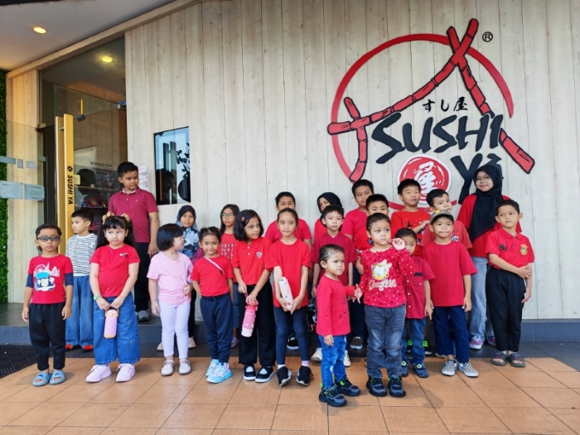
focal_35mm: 24
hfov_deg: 71.6
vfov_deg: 56.8
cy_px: 218
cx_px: 290
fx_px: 402
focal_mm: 6.12
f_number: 1.9
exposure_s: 1/100
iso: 160
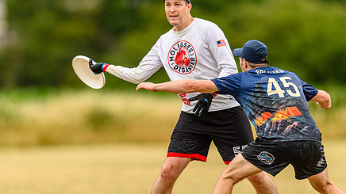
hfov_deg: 3.9
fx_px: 5118
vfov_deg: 2.2
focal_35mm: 558
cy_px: 114
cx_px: 167
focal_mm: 400
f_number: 3.2
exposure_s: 1/1000
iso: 110
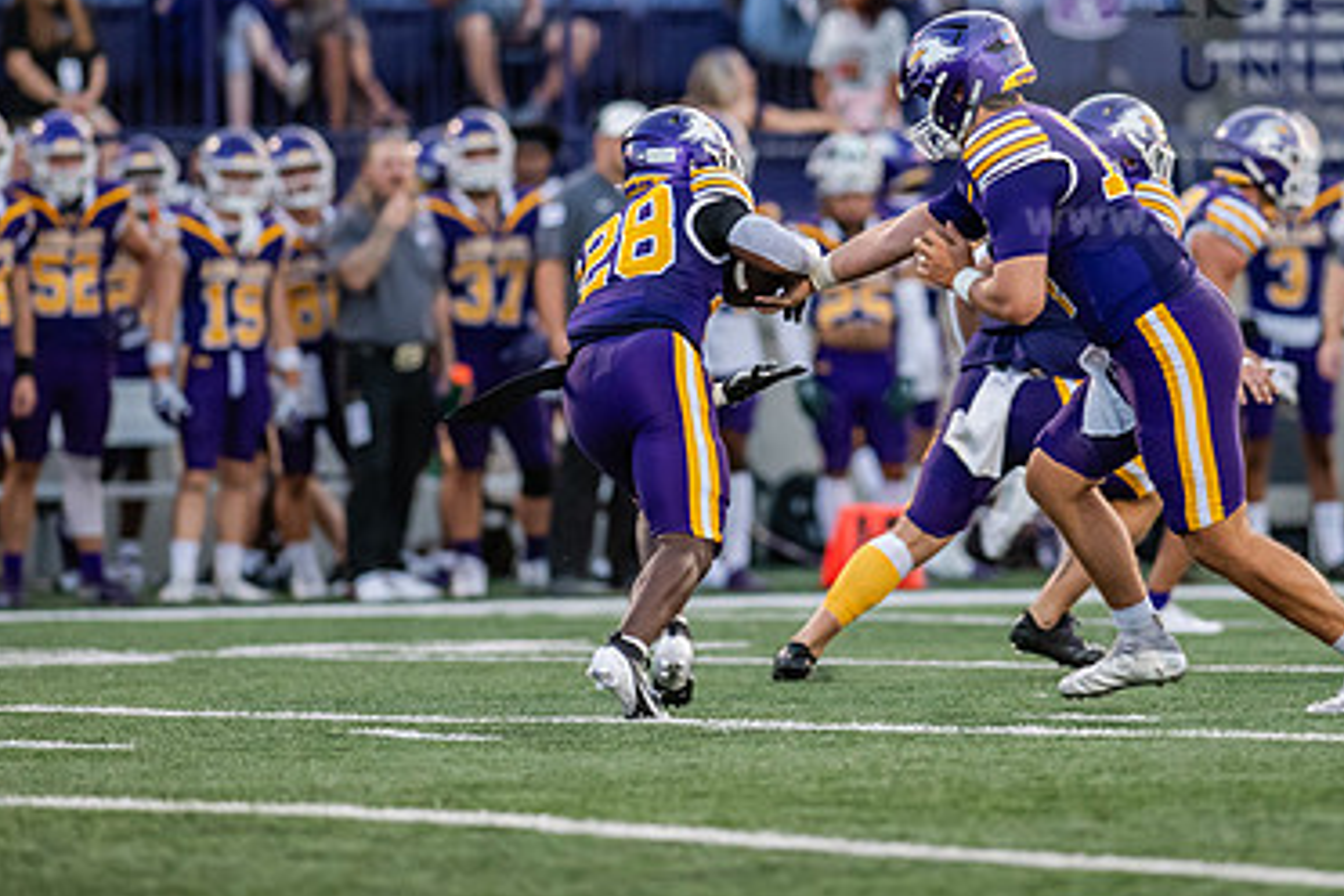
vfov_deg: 2.9
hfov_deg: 4.4
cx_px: 860
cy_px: 294
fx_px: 17471
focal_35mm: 468
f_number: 3.2
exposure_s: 1/1000
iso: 2000
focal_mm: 300
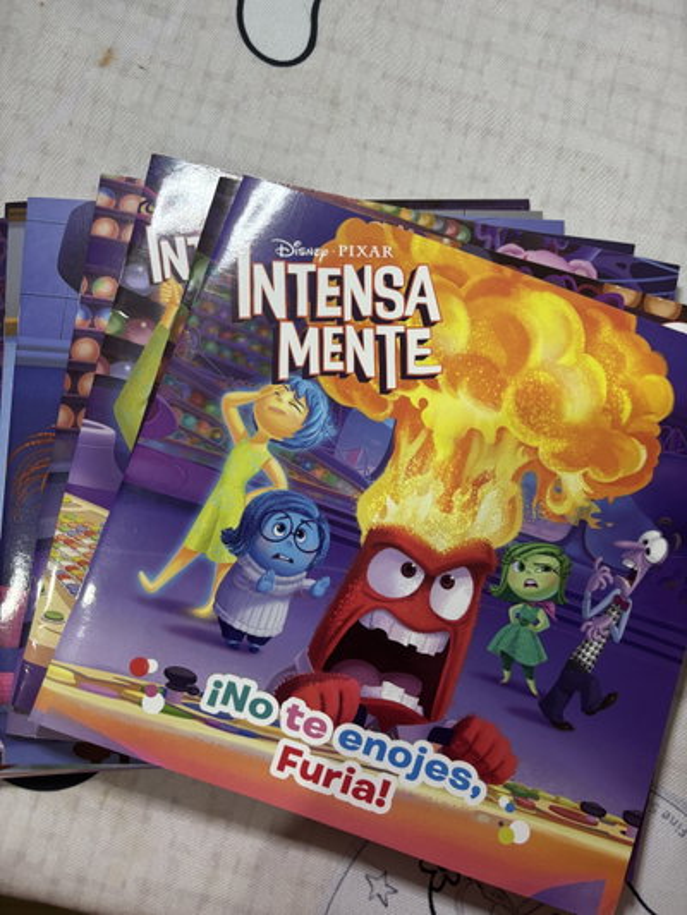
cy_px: 458
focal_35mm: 26
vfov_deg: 67.3
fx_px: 688
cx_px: 344
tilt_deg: -82.8
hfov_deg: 53.1
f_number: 1.6
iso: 160
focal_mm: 5.96
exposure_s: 1/50
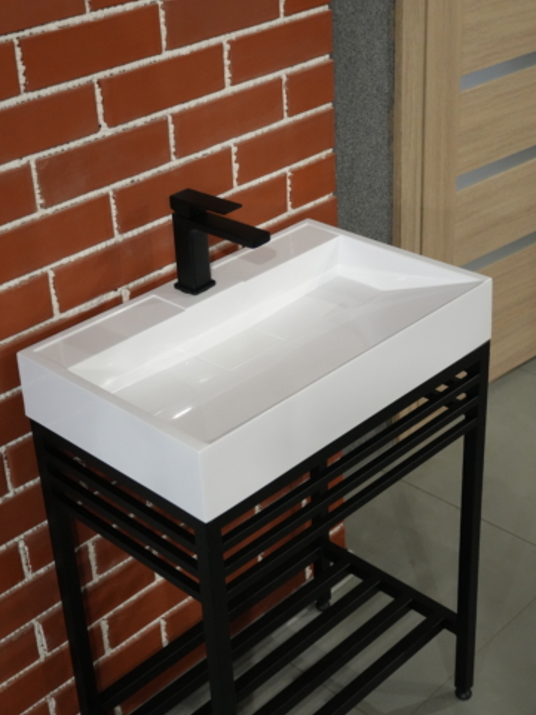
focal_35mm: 56
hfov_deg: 26.1
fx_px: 1157
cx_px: 269
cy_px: 326
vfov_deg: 34.3
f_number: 4.5
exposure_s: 1/125
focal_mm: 34
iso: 3200
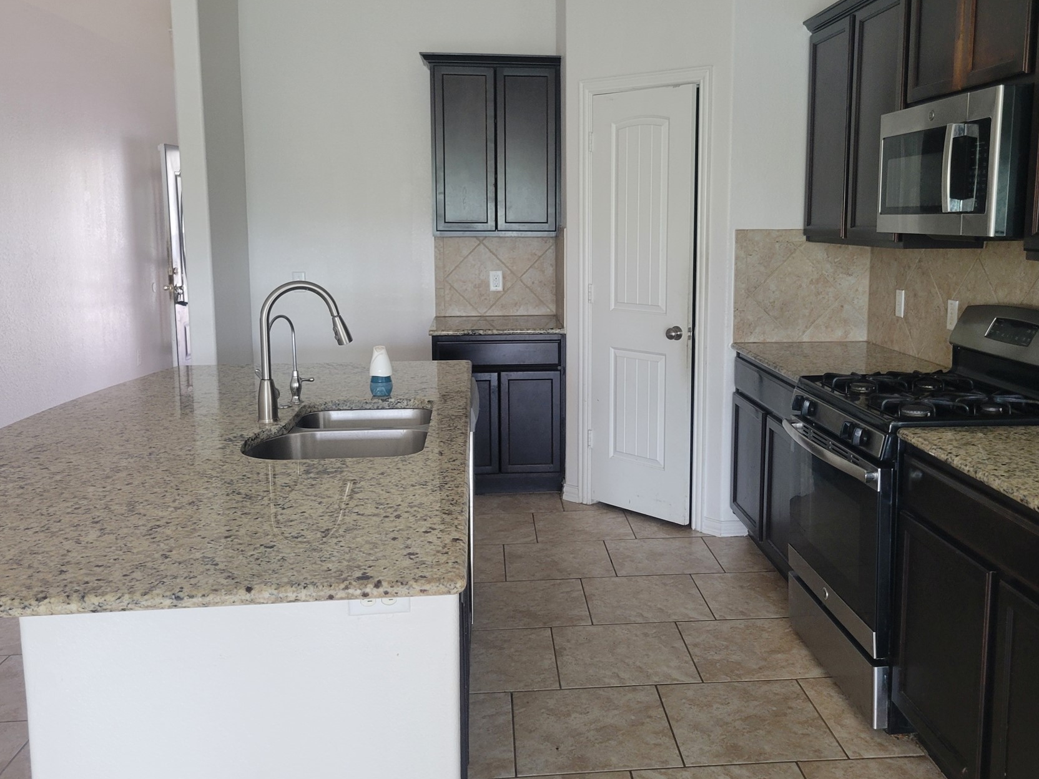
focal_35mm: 32
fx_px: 960
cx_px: 589
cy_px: 353
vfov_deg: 44.1
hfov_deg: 56.6
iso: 200
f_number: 1.8
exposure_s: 1/60
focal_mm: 5.4
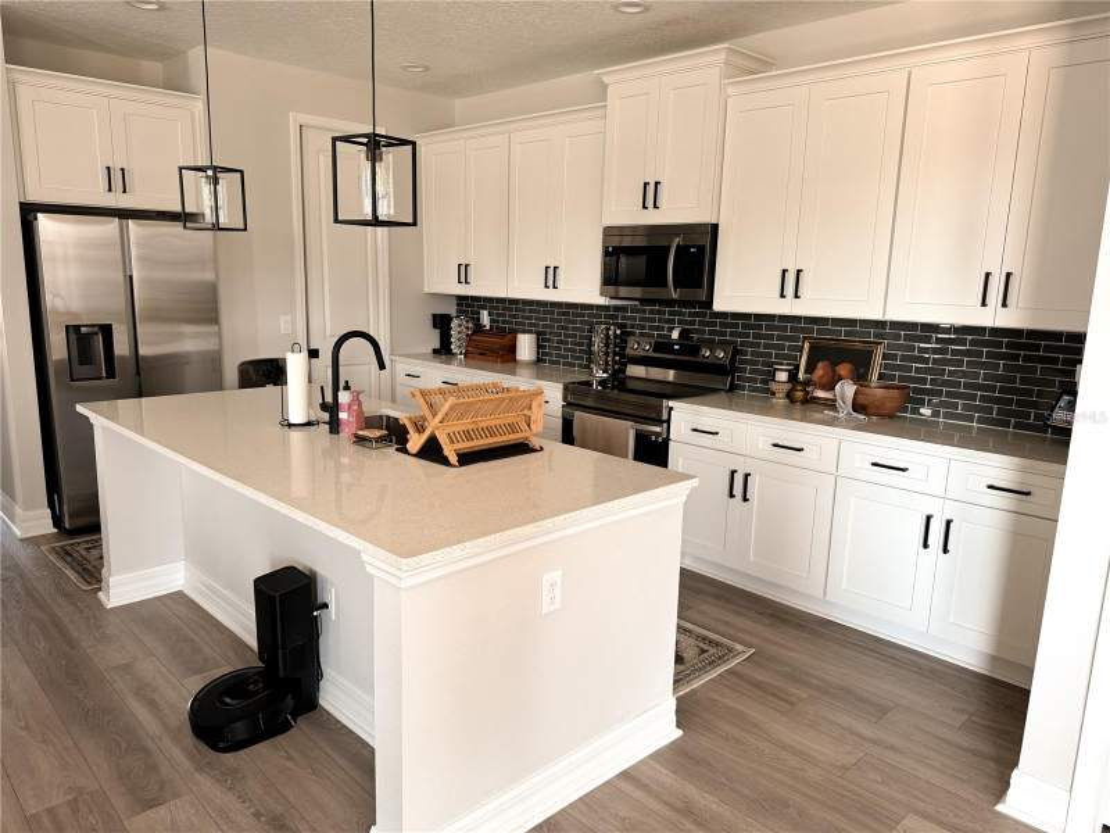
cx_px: 555
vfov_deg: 56.8
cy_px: 416
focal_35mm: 24
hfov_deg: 71.6
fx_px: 770
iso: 160
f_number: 1.8
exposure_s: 1/120
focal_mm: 6.86
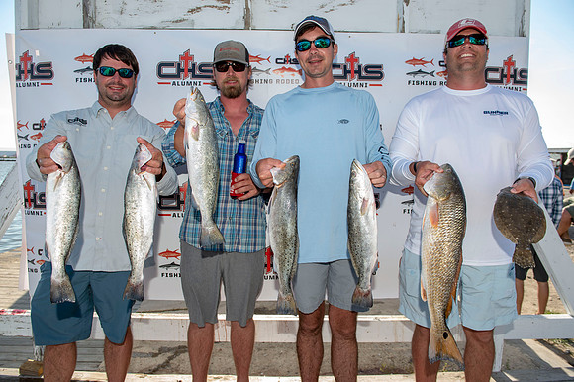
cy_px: 191
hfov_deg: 73.8
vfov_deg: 53.1
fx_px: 382
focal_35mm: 24
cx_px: 287
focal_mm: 24
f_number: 6.3
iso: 50
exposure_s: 1/125
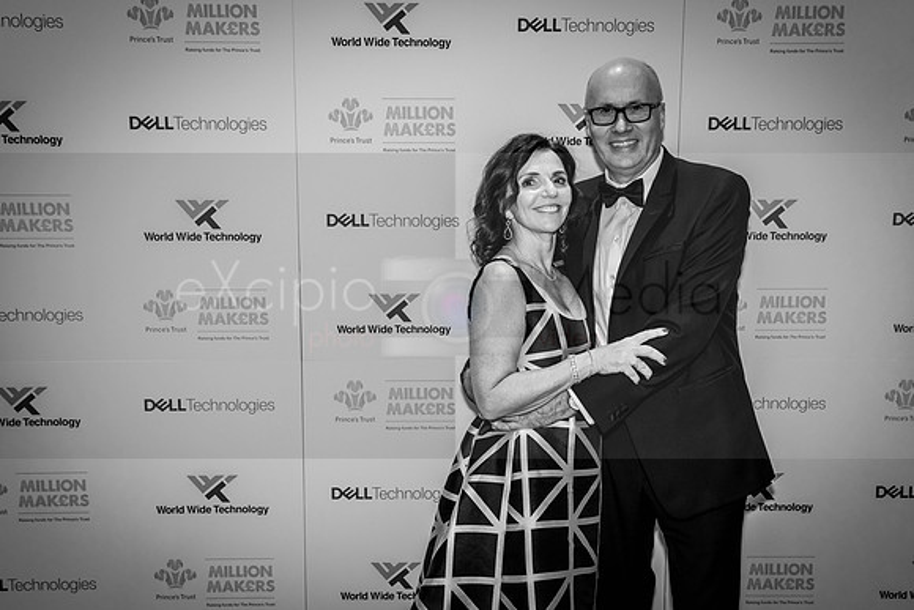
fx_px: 938
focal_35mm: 37
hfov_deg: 51.9
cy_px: 305
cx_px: 457
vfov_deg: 36.0
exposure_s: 1/100
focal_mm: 36
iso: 3200
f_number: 4.5
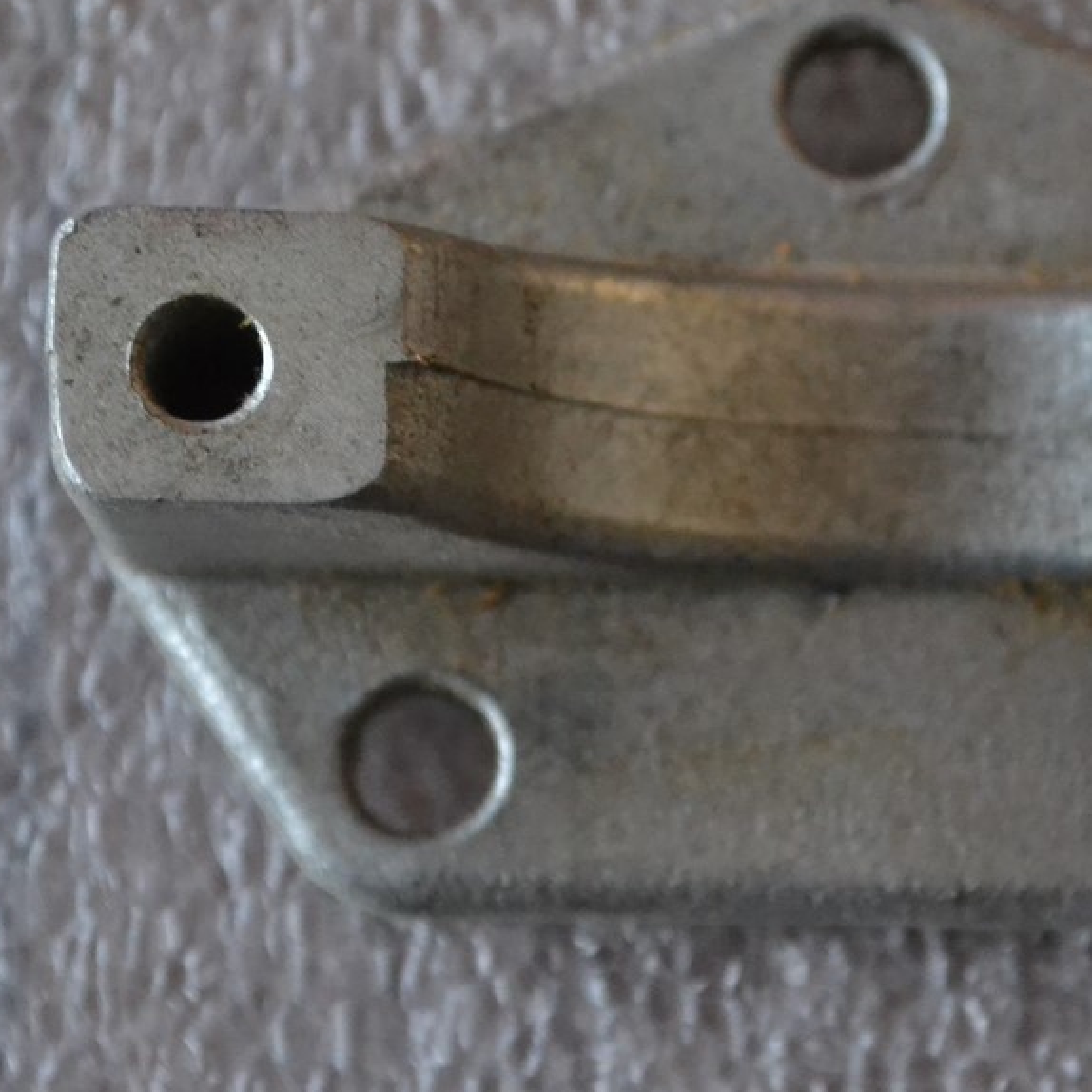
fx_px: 5139
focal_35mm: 144
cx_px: 835
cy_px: 409
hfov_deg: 12.1
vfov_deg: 12.1
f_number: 5.3
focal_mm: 48
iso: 3200
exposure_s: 1/25
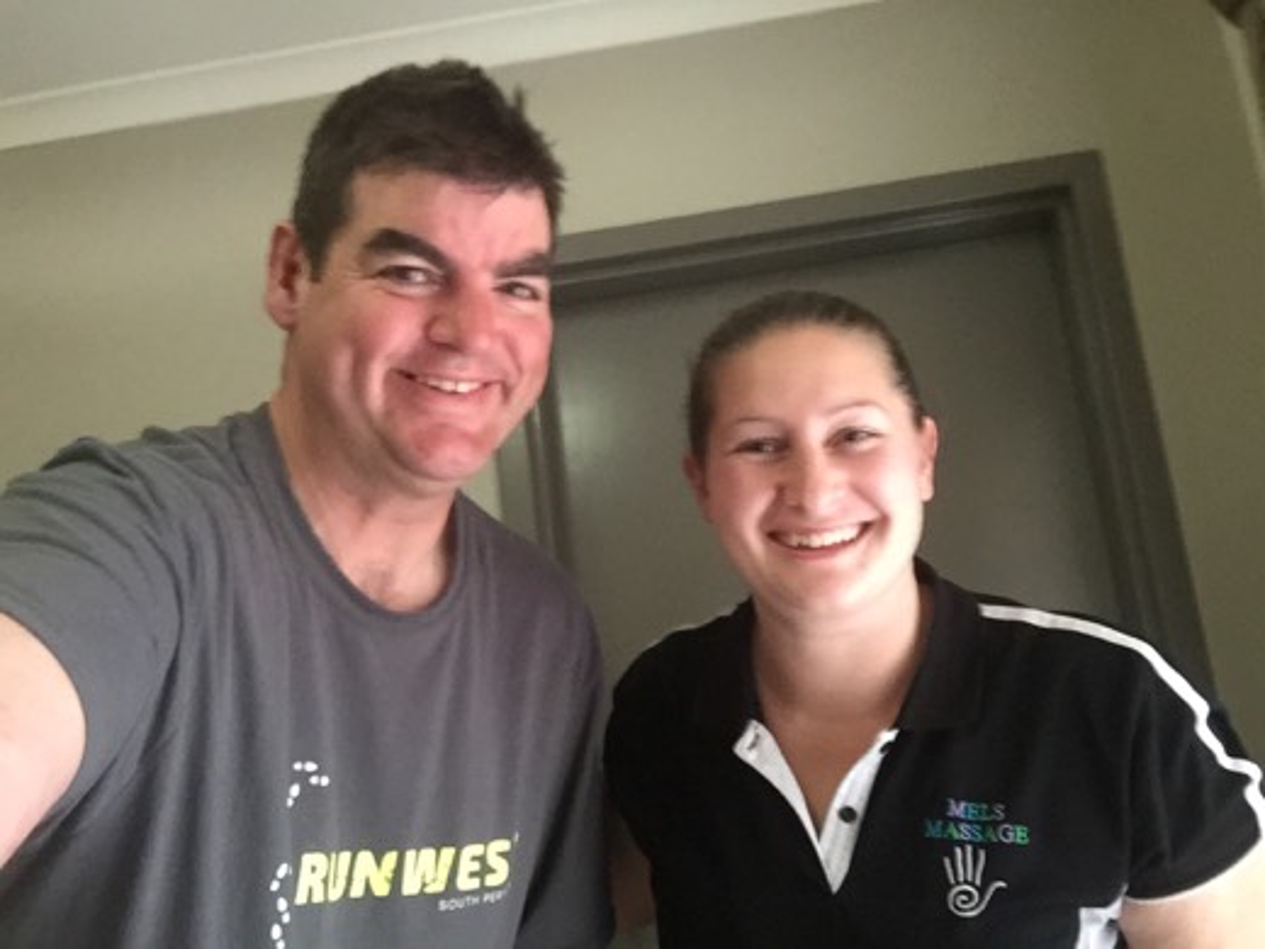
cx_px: 632
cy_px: 474
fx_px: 1133
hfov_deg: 58.4
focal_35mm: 31
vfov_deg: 45.4
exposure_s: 1/24
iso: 320
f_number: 2.2
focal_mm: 2.65
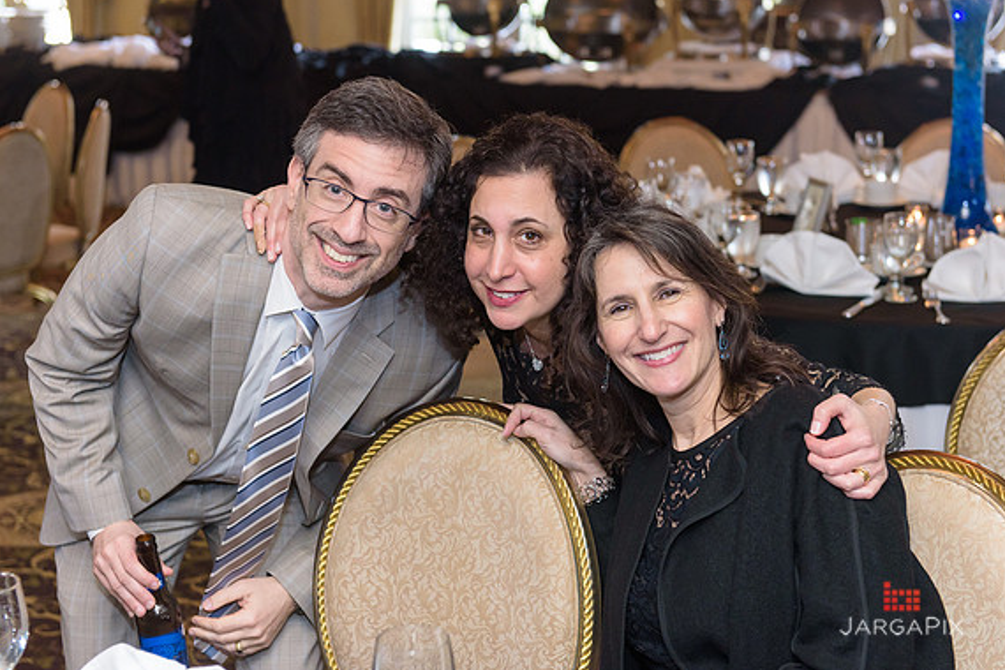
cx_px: 515
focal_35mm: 67
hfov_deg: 30.1
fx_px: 1870
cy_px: 277
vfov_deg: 20.3
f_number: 3.2
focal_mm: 56
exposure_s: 1/125
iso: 1600
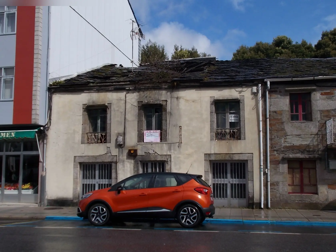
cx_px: 168
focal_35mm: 39
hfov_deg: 47.9
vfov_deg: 36.8
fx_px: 379
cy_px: 126
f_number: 9.8
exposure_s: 1/200
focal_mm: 6.9
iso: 80
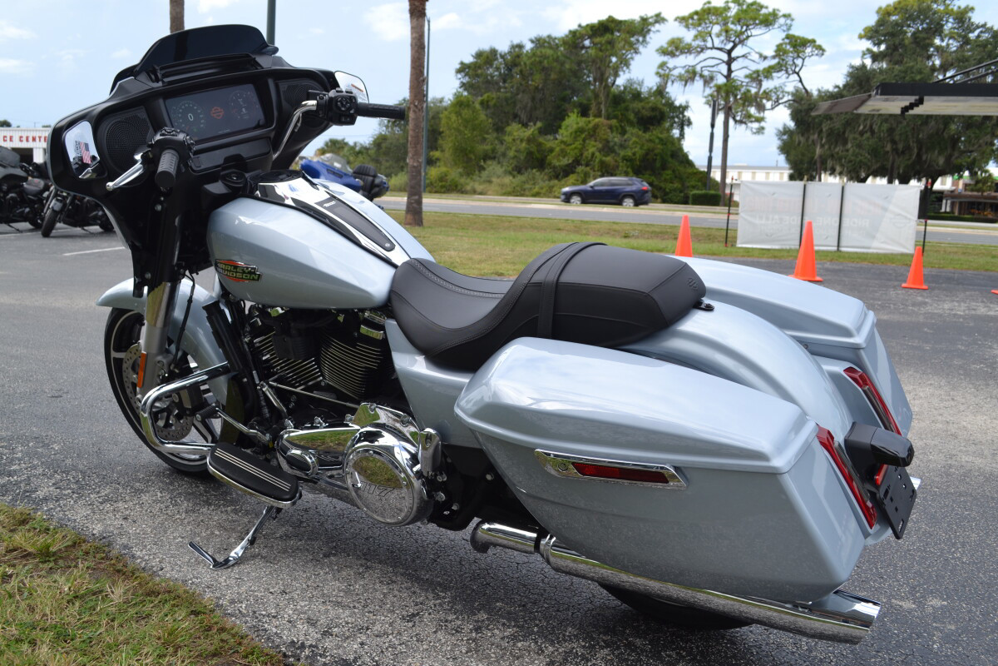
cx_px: 499
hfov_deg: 57.2
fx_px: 915
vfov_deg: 40.0
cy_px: 333
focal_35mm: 33
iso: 100
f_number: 7.1
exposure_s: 1/200
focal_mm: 22
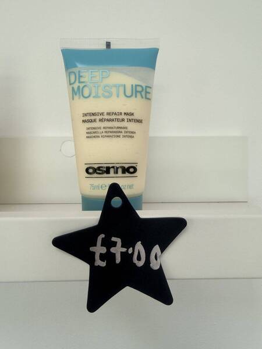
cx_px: 131
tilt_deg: -0.3
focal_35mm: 24
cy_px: 174
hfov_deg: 56.8
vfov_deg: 71.6
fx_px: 242
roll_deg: +0.1
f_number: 2.2
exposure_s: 1/100
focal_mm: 2.22
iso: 40
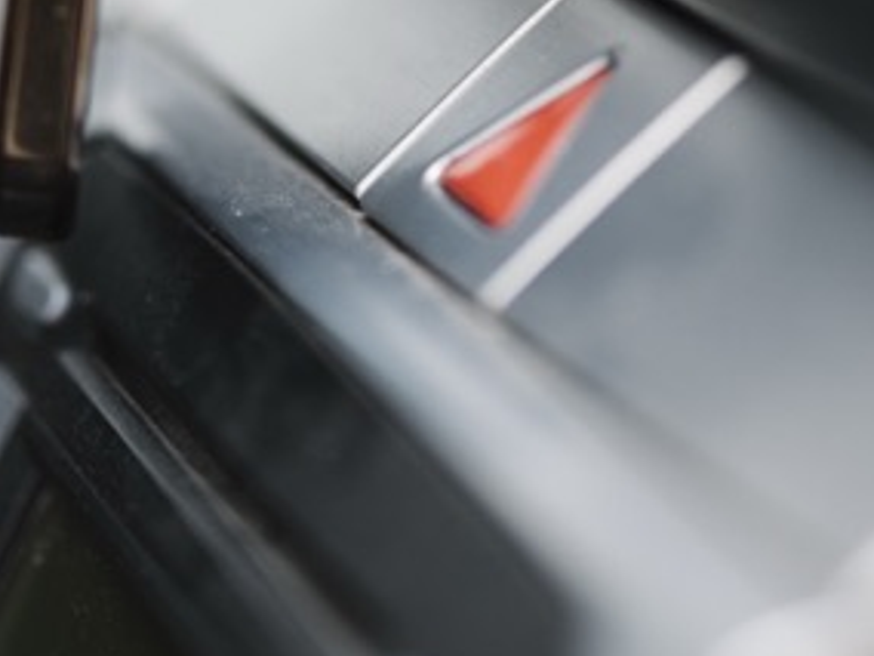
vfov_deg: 8.0
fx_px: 4620
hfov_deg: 10.8
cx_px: 526
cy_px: -290
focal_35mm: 183
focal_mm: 50
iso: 100
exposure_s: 1/1000
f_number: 1.2
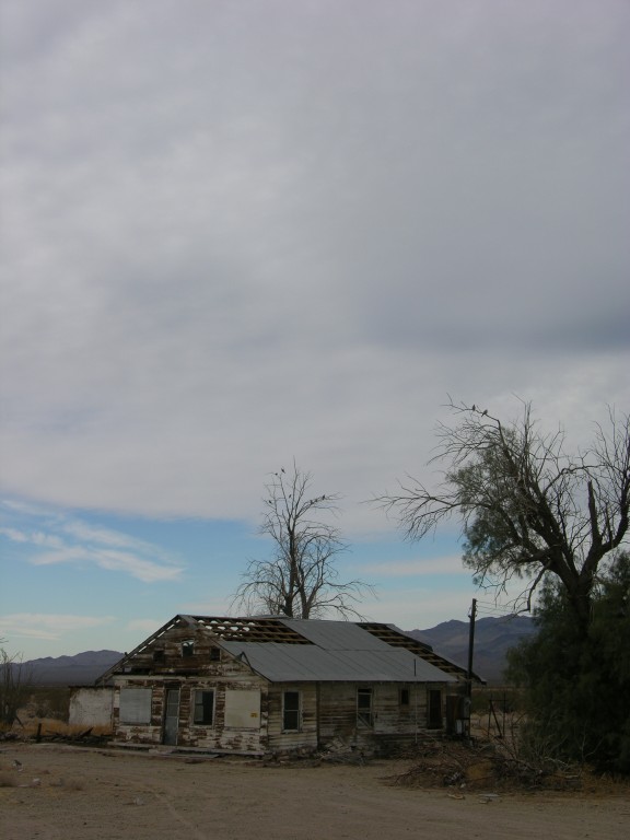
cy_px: 420
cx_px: 315
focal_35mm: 54
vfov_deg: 35.5
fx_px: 1310
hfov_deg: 27.0
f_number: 5.5
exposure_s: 1/322
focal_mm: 13.7
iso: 50
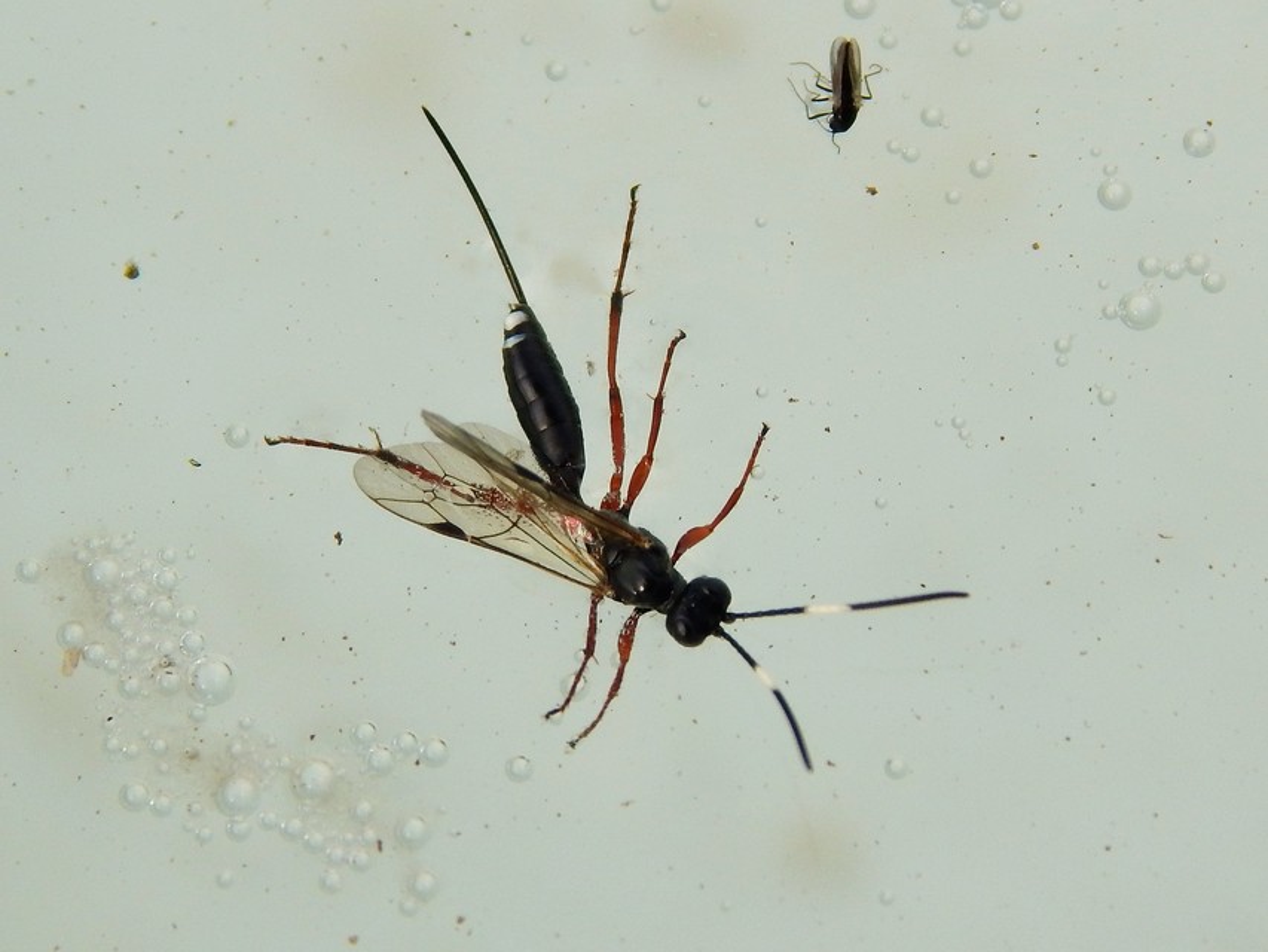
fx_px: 3407
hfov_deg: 21.1
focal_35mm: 93
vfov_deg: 15.9
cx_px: 634
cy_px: 476
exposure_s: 1/800
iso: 125
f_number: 4.4
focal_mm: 16.6
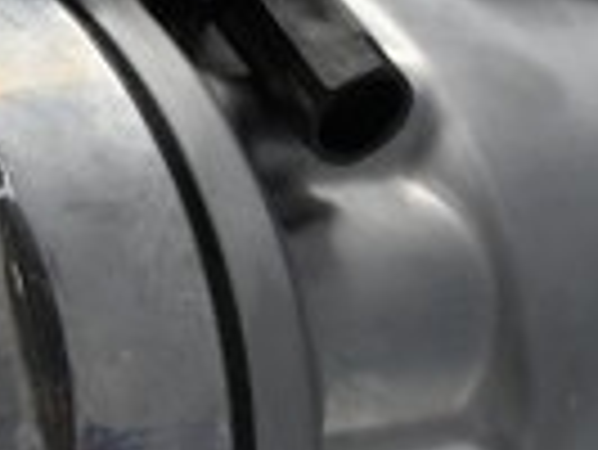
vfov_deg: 7.5
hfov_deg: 10.0
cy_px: 315
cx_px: 270
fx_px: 3428
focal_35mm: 198
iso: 450
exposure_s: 1/50
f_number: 4.8
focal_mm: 30.5
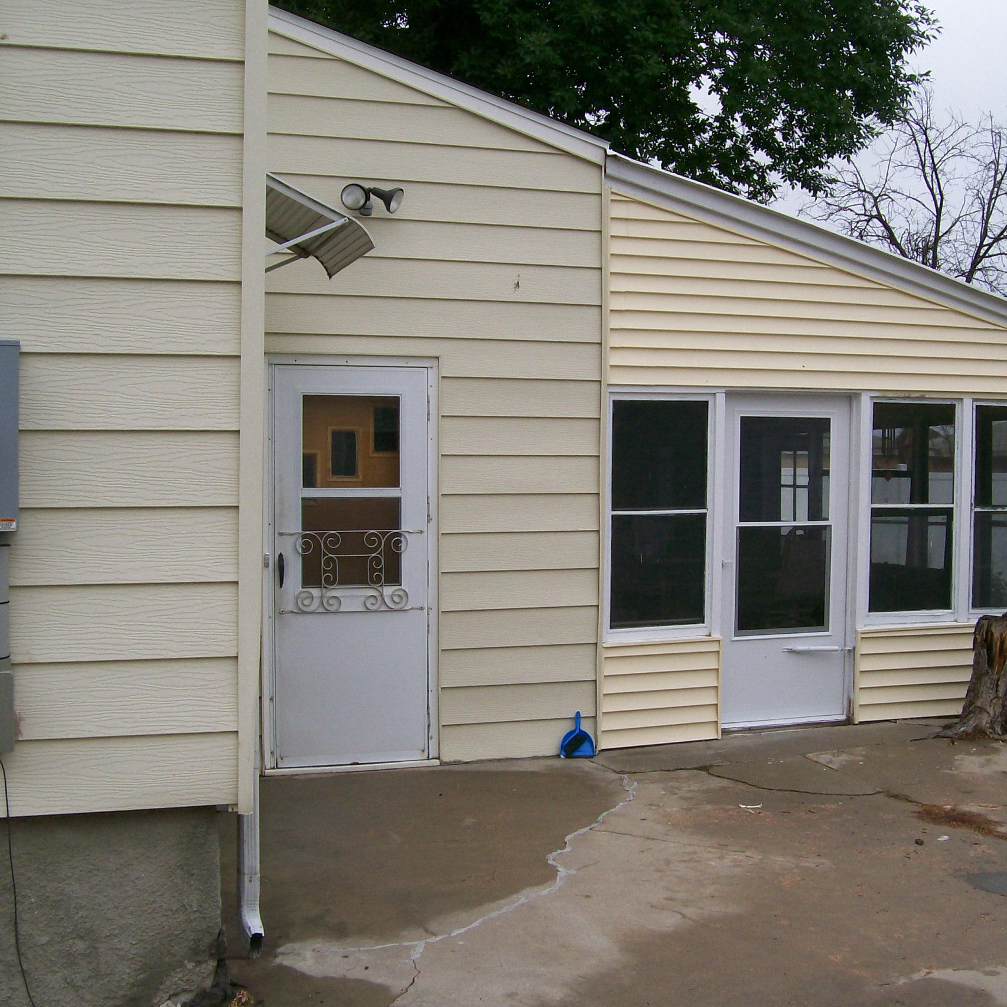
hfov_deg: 39.2
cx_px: 530
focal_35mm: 43
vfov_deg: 39.2
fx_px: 1415
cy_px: 497
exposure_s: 1/421
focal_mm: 6
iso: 80
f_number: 4.8
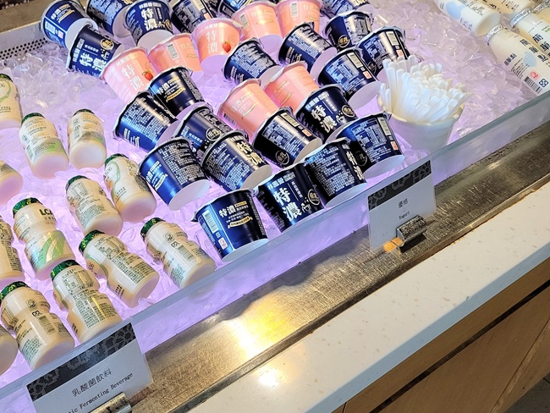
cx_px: 168
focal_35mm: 40
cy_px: 161
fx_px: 636
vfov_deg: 35.8
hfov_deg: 45.8
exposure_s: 1/120
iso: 320
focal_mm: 5.4
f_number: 1.8
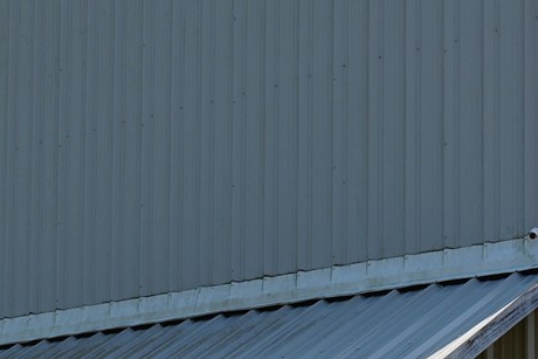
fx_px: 1799
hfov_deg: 16.9
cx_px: 143
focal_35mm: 120
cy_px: 472
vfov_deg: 11.1
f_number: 5
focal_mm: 17
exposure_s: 1/640
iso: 100
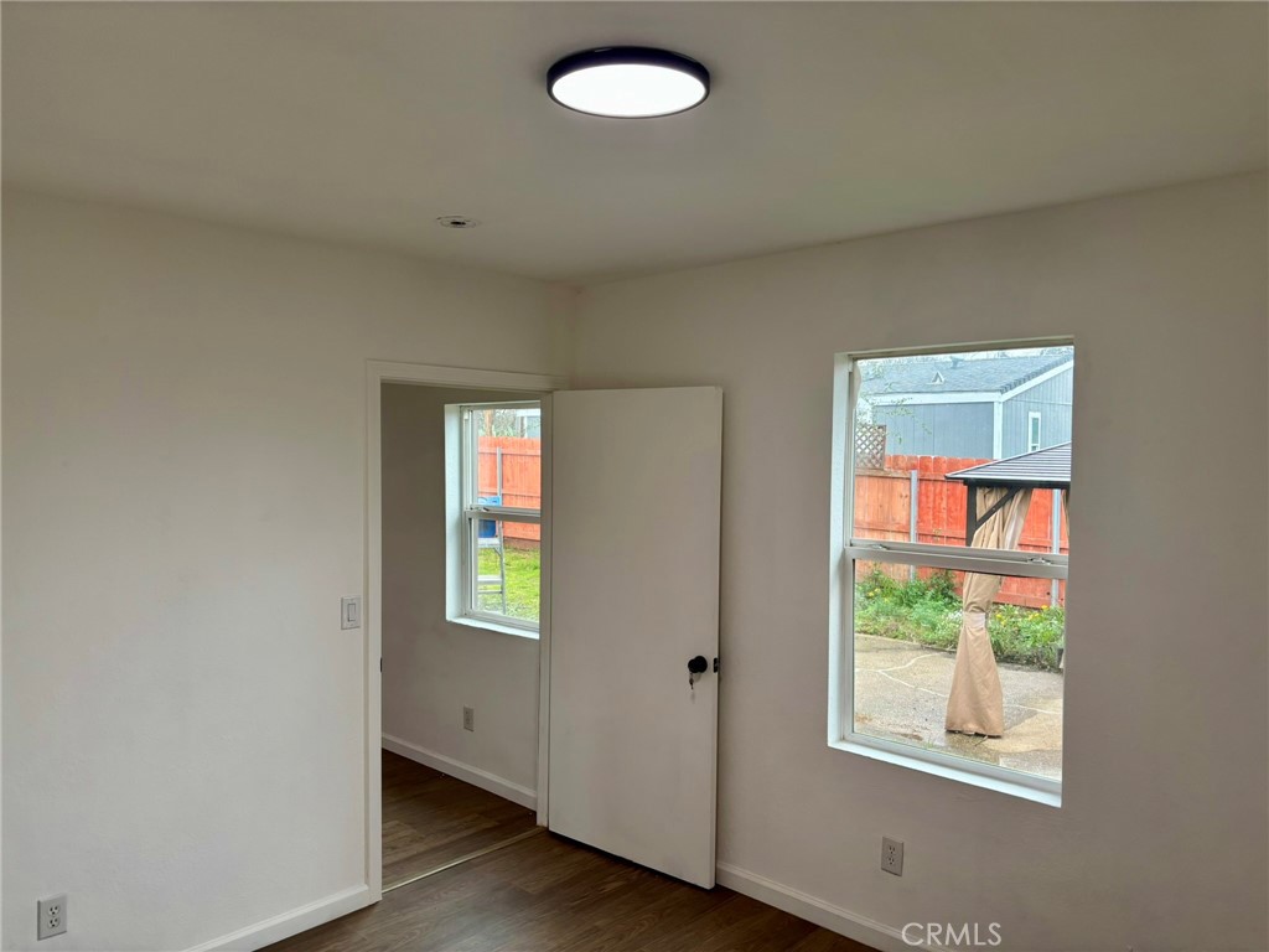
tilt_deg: -2.3
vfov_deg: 53.1
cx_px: 634
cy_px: 476
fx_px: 953
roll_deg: -0.2
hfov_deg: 67.3
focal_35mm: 26
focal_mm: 5.96
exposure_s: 1/120
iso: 100
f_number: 1.6
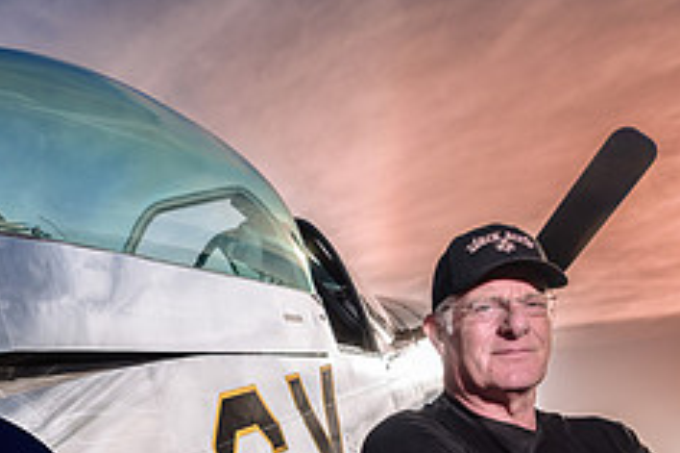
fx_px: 1114
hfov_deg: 33.0
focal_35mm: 59
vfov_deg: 21.7
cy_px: 506
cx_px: 138
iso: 64
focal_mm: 24
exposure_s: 1/250
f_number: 5.6
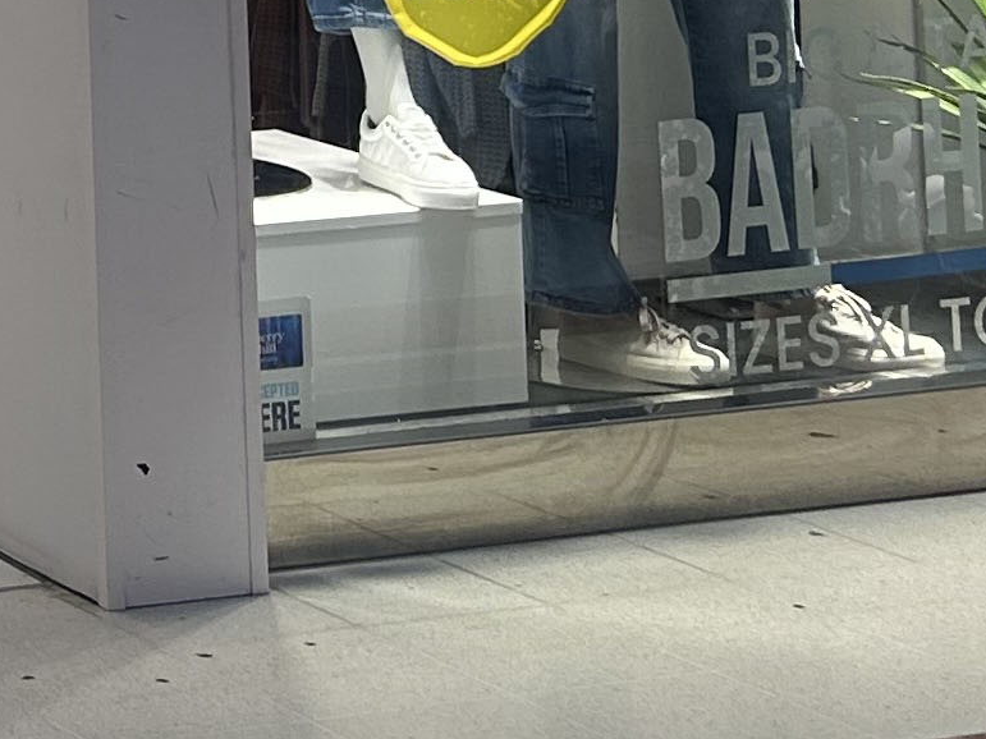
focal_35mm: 136
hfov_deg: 12.4
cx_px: -1133
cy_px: -702
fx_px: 3873
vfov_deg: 10.1
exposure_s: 1/100
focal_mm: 5.7
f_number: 1.5
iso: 40
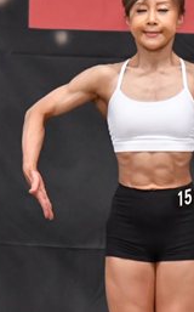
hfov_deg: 1.8
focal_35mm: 738
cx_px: 258
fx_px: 6261
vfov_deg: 2.9
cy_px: 250
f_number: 5.6
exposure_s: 1/400
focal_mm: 160
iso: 5000
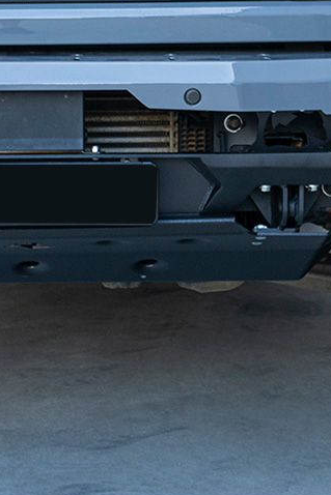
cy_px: -4
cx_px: 18
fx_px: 1557
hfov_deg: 12.0
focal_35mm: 113
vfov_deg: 17.7
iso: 160
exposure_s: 1/60
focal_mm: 30
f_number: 4
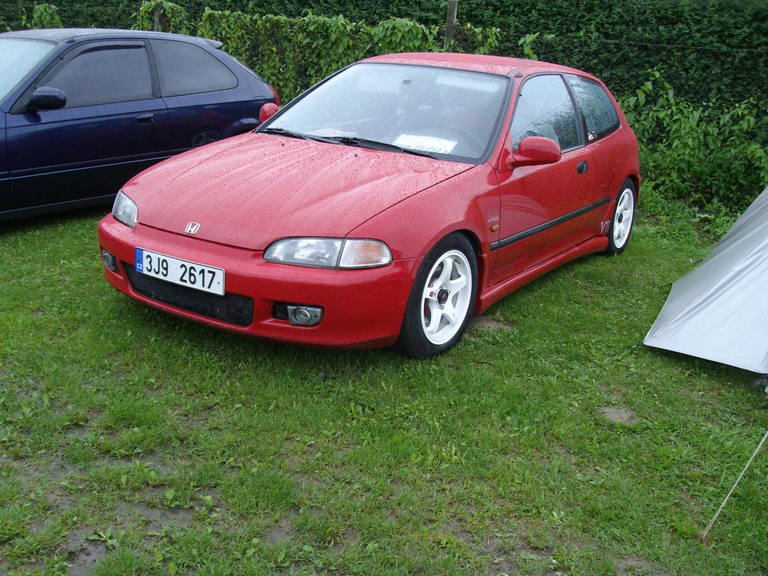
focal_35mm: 36
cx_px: 384
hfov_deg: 51.4
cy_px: 288
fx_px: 799
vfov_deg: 39.7
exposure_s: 1/125
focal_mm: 6
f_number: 2.7
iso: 160
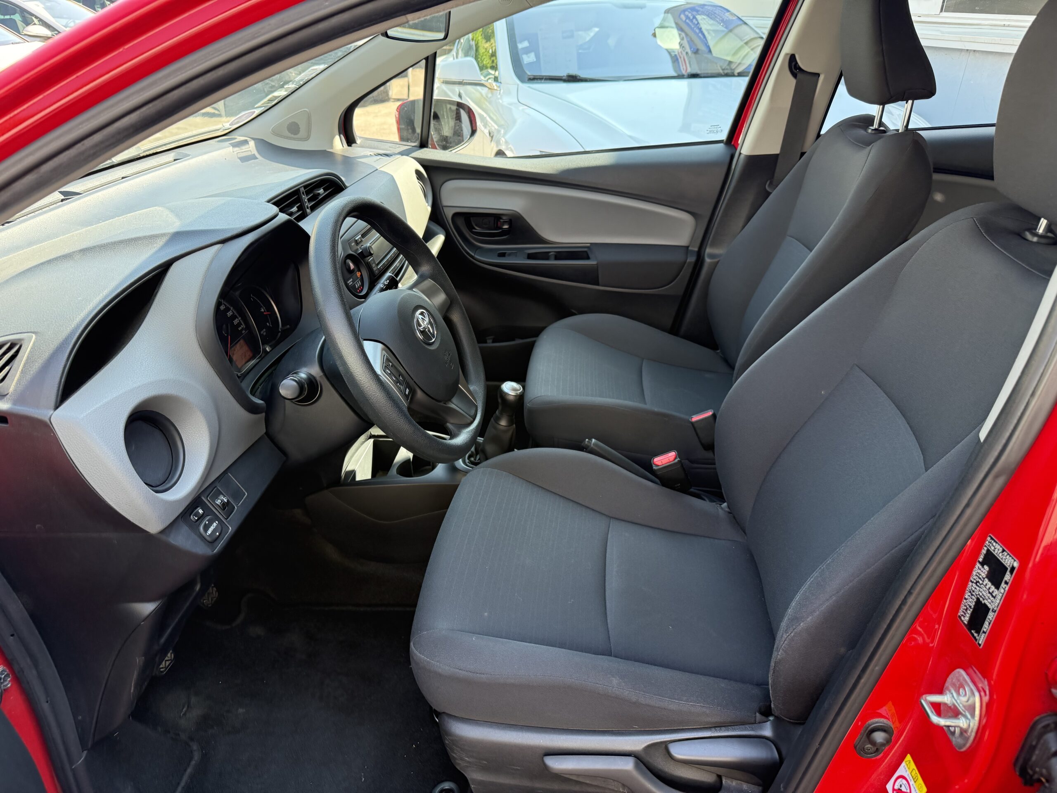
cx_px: 528
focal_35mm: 24
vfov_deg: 56.8
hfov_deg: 71.6
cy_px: 396
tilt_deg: -26.5
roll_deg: -2.1
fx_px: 733
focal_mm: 6.76
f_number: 1.78
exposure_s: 1/242
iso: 160
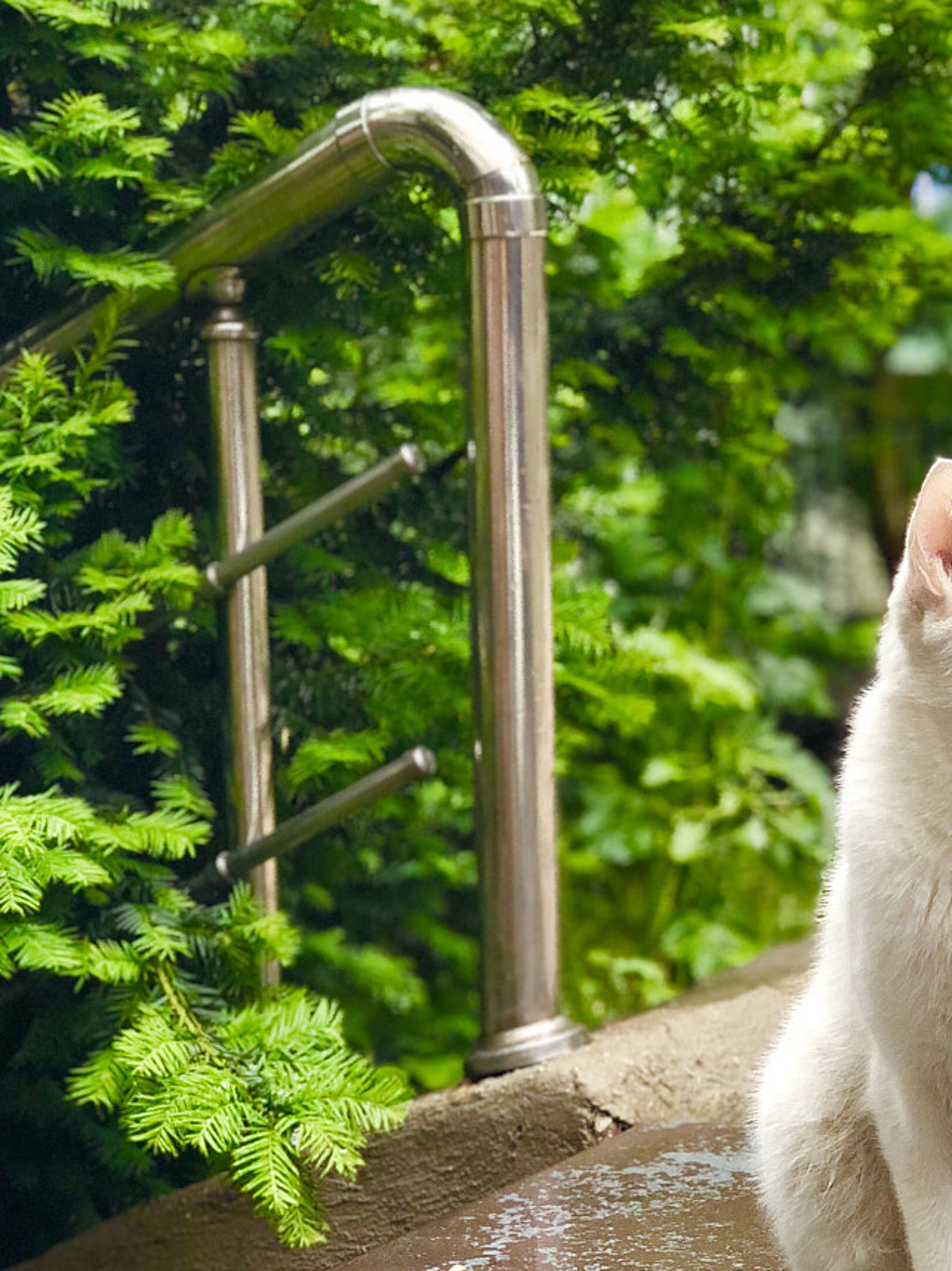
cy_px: 809
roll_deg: +0.1
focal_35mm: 97
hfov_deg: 15.1
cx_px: 854
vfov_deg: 20.2
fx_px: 3559
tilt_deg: -7.9
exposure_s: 1/60
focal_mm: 6
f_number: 2.4
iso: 80
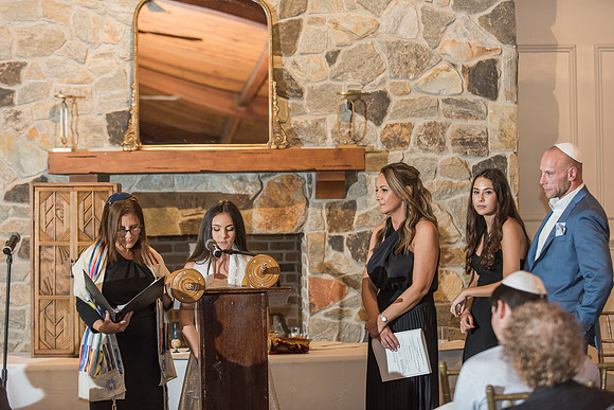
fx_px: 1672
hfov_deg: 20.8
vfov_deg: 14.0
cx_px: 307
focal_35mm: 98
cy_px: 205
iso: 1250
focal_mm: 98
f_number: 3.2
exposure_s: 1/125
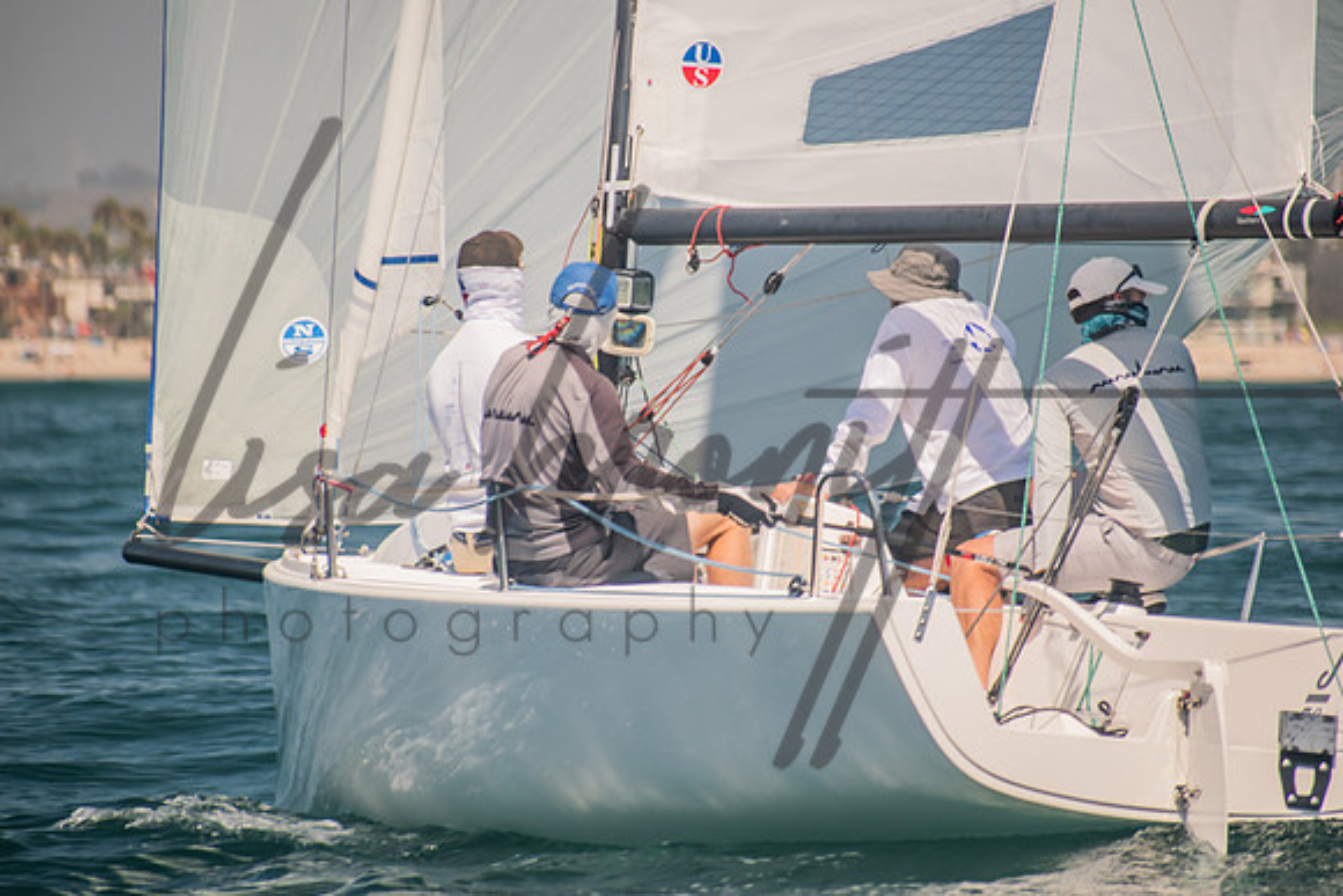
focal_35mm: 365
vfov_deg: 3.8
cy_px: 448
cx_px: 672
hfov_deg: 5.6
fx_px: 13617
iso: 400
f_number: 6
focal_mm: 240
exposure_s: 1/1000
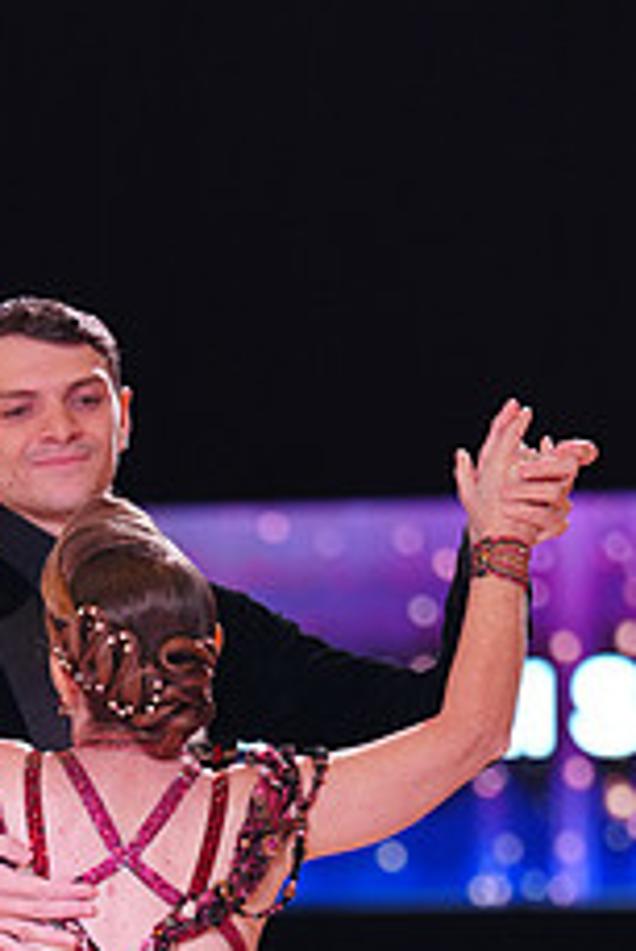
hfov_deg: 4.0
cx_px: -52
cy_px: 1150
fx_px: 9049
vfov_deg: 6.0
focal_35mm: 342
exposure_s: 1/250
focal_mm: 135
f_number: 2.8
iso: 1000
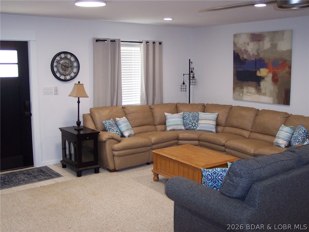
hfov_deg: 49.0
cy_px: 116
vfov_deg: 37.7
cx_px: 154
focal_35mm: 38
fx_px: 339
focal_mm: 8
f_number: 2.8
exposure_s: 1/30
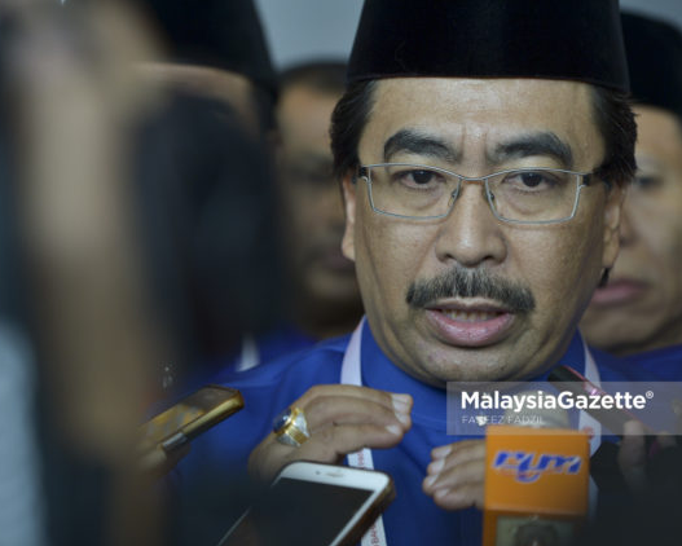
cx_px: 333
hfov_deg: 13.0
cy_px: 274
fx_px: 2988
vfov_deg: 10.4
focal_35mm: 148
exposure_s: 1/250
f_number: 3.2
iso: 640
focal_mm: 130
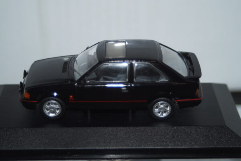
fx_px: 552
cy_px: 80
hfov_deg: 24.6
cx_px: 120
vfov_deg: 16.6
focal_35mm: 82
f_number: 5
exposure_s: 1/100
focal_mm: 55
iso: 160
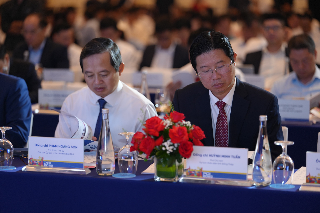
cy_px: 106
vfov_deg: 12.1
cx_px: 160
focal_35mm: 113
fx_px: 1004
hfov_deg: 18.1
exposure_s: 1/200
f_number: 2
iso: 800
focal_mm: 113
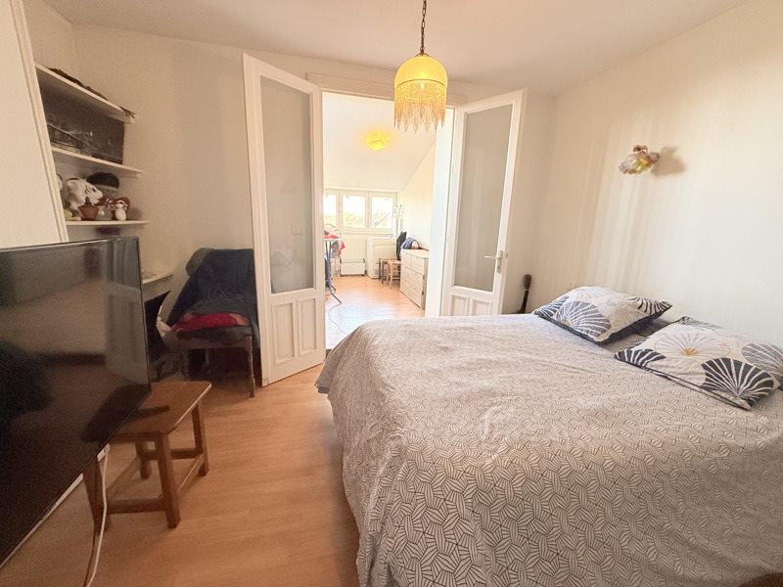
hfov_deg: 102.1
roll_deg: -1.5
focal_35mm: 14
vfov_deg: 85.7
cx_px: 392
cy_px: 294
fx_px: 317
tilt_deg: -12.6
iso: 320
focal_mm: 2.22
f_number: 2.2
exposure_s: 1/100
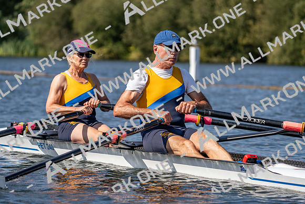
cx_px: 152
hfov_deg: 8.9
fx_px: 1966
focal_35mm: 232
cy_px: 102
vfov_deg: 5.9
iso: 200
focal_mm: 232
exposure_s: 1/2000
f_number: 5.6
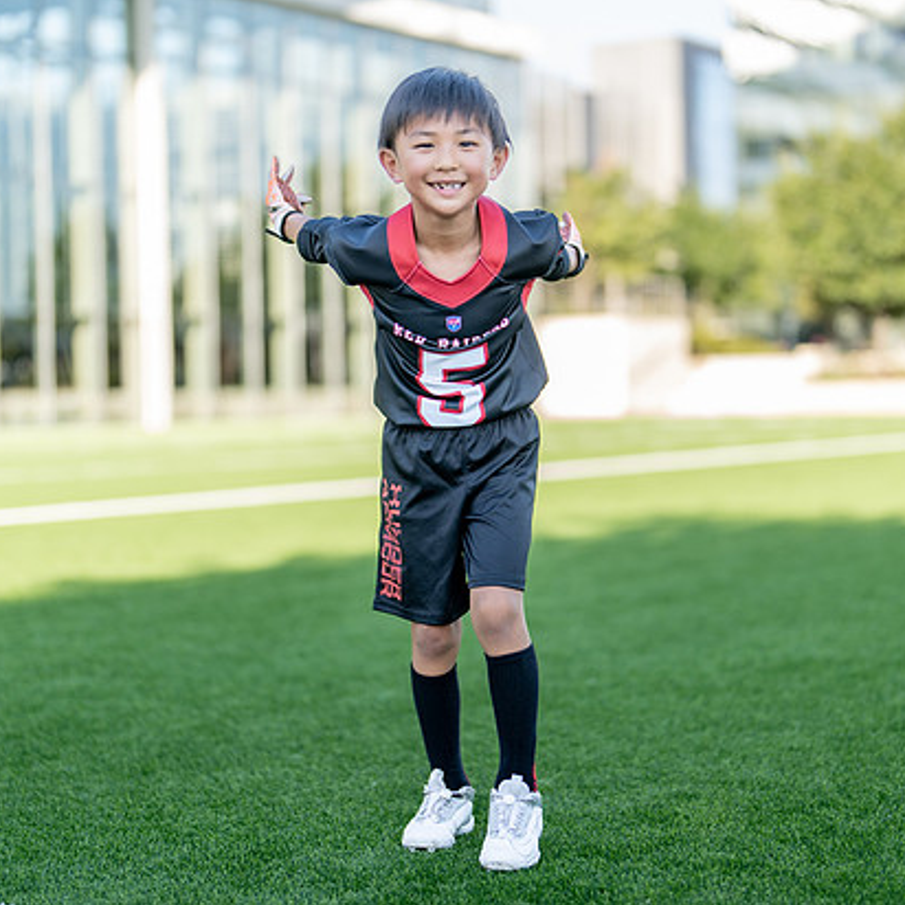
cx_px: 476
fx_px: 2189
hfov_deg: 23.4
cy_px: 444
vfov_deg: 23.4
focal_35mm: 74
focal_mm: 50
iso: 100
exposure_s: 1/1250
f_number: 1.2
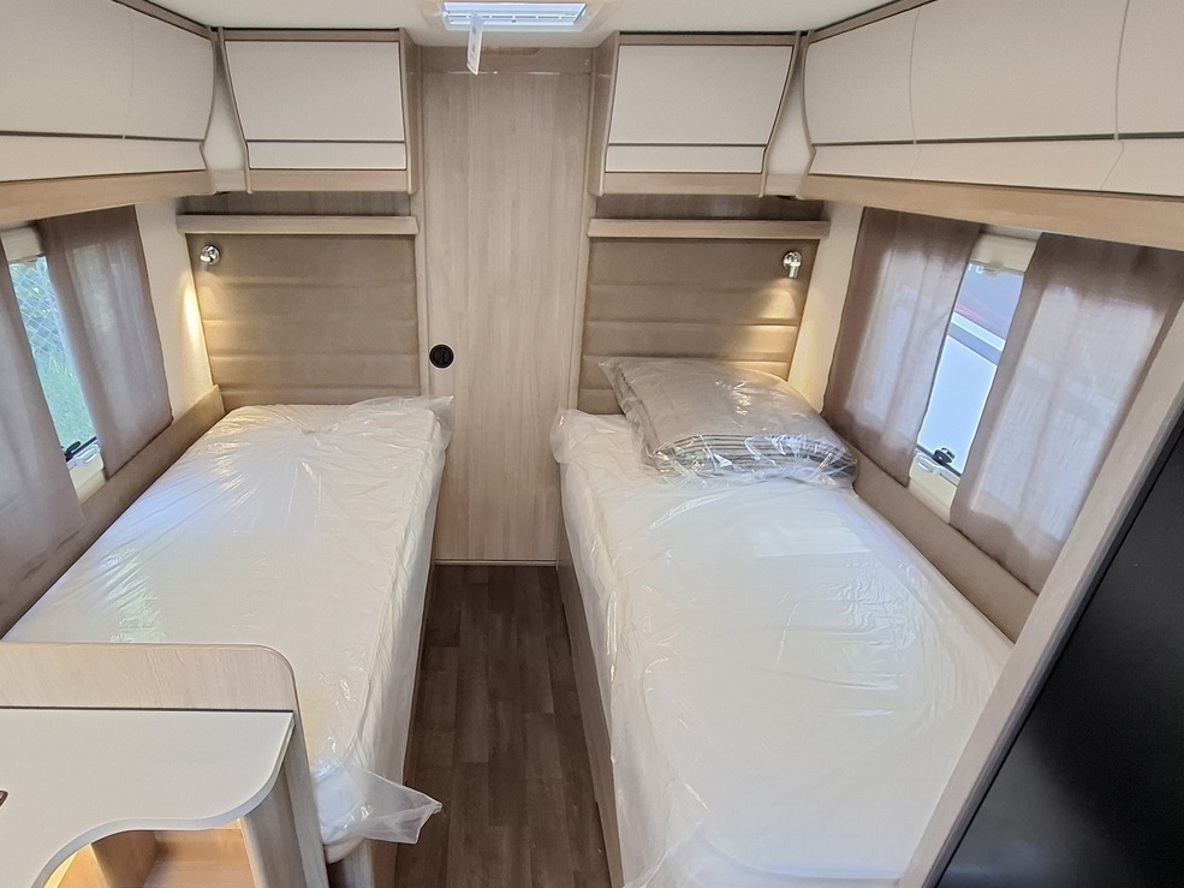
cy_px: 524
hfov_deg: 83.4
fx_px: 650
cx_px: 463
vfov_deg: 68.1
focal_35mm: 19
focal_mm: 1.74
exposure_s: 1/25
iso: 200
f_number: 2.2
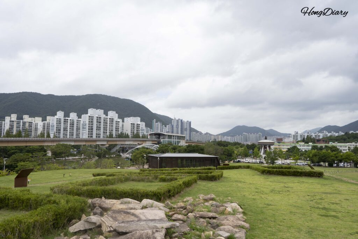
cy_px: 120
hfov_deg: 61.9
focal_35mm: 30
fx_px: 298
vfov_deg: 43.6
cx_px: 179
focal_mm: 30
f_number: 11
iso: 100
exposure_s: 1/160
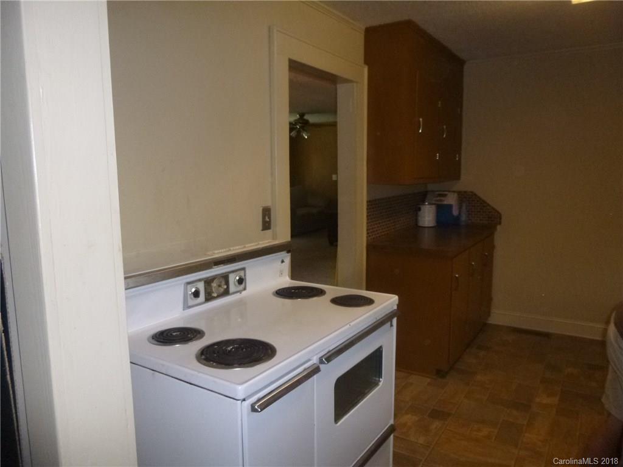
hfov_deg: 69.4
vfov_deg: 54.9
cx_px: 312
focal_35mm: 25
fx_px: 450
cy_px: 234
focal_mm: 4.5
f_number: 3.1
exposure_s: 1/60
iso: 400
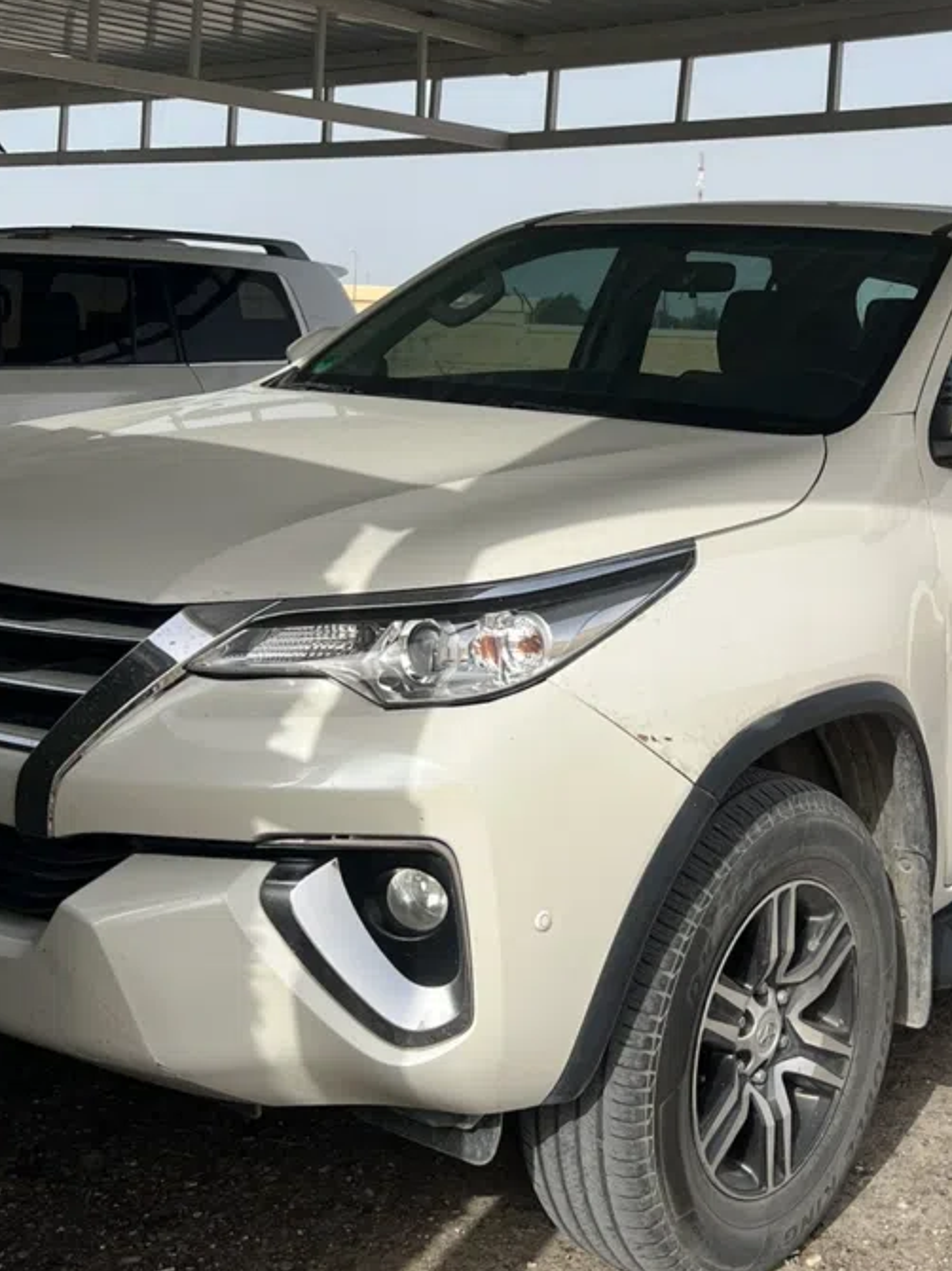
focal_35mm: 53
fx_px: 1945
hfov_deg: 27.3
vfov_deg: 35.6
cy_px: 365
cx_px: 660
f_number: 1.5
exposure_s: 1/4444
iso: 50
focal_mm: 5.7
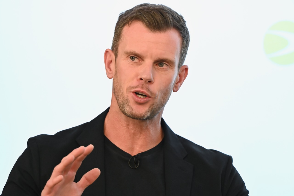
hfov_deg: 5.7
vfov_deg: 3.8
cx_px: 147
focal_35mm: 360
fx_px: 2940
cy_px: 98
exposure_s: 1/400
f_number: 6.3
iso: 10000
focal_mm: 360
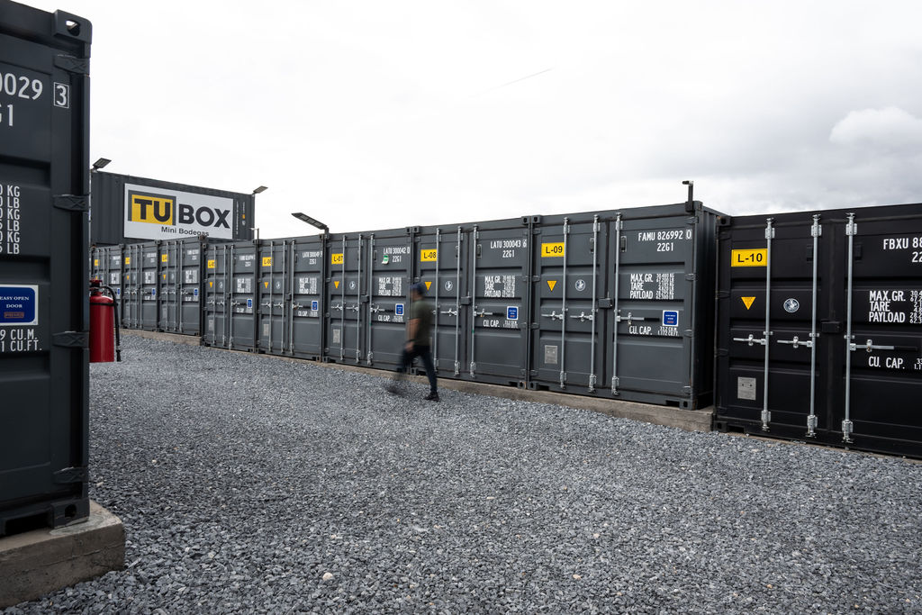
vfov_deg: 53.1
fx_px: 615
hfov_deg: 73.7
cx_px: 461
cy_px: 308
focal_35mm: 24
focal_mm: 24
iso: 80
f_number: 22
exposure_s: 1/8
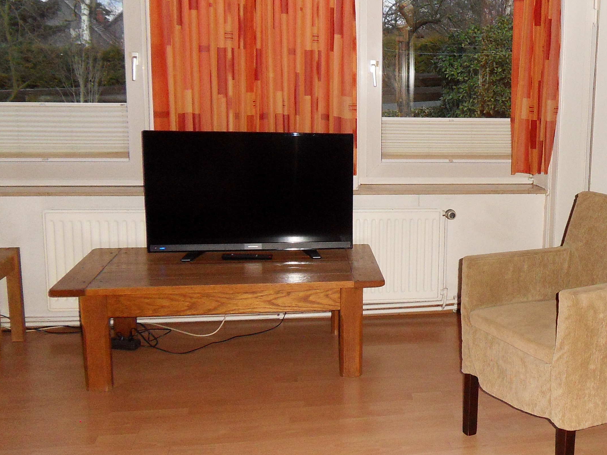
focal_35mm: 41
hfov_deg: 43.8
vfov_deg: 35.1
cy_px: 210
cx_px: 476
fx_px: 719
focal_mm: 4.2
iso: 240
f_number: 3.3
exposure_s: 1/30
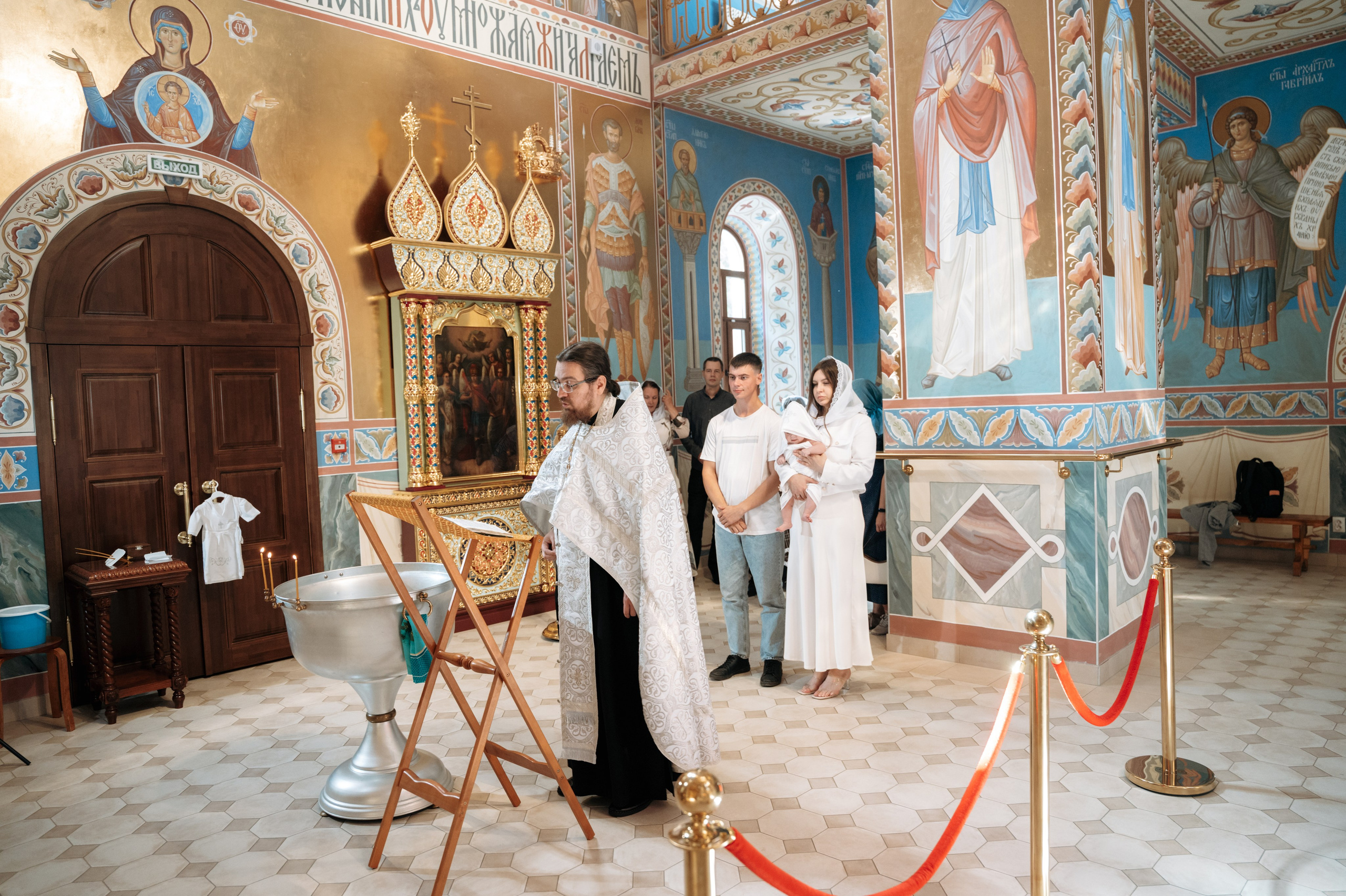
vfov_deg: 52.4
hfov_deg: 72.8
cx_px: 673
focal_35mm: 24
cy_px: 448
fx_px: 912
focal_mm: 24
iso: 2000
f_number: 3.2
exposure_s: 1/125
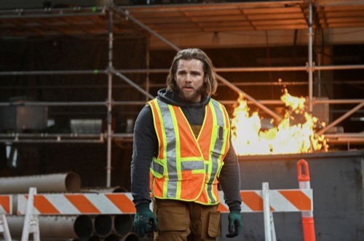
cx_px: 182
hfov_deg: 34.5
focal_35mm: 58
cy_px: 120
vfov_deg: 23.3
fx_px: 586
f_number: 2.8
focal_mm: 58
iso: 800
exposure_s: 1/400
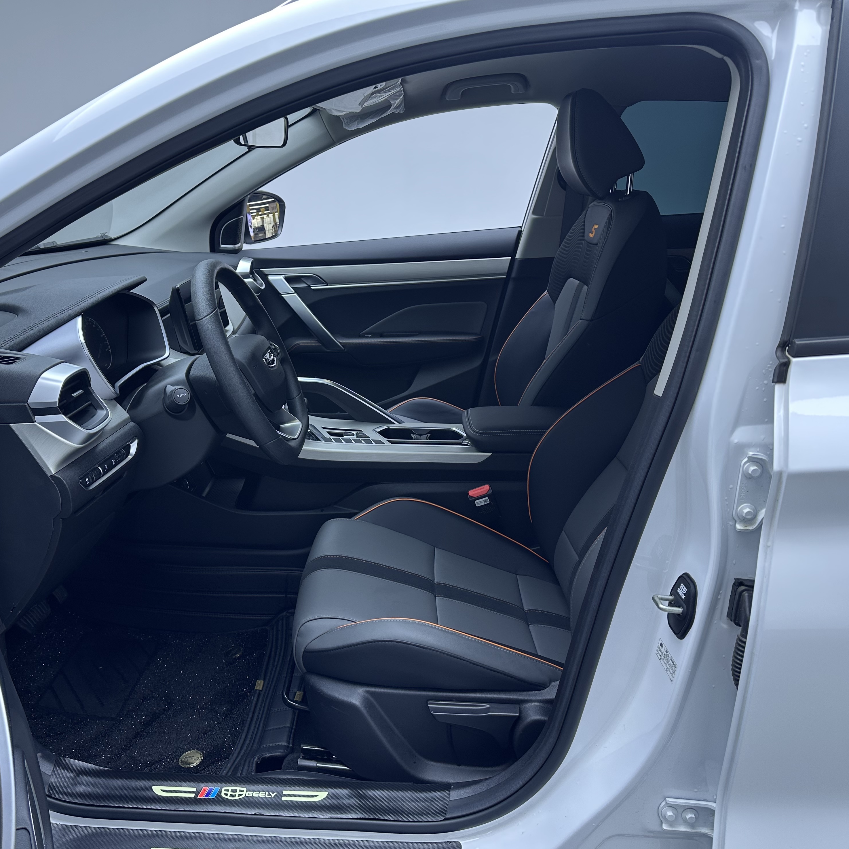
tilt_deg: -16.2
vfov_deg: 55.6
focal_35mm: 29
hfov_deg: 55.4
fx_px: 805
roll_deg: +0.3
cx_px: 358
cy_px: 419
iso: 64
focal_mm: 6.86
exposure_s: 1/100
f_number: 1.78
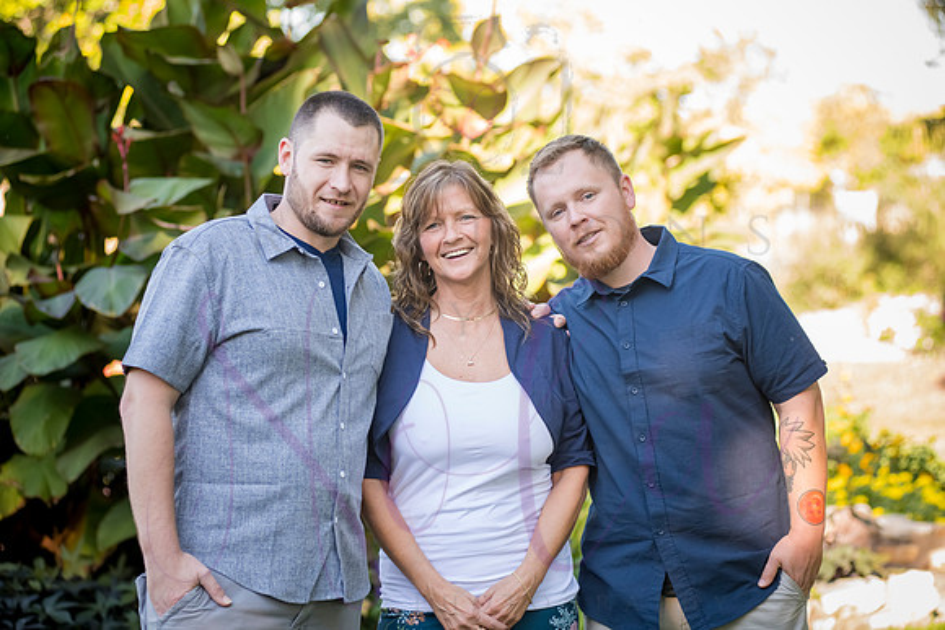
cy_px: 315
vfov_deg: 14.9
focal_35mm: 92
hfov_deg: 22.1
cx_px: 472
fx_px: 2415
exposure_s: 1/500
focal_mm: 92
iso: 800
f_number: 3.5
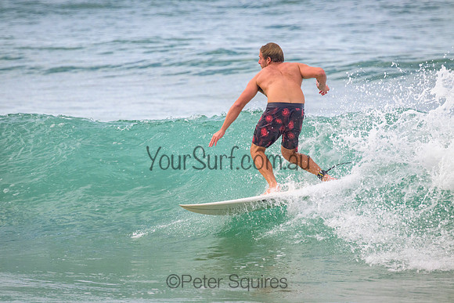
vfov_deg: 1.7
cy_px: 152
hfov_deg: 2.6
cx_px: 227
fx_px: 10091
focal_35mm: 800
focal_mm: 800
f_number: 11
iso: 2000
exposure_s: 1/2000
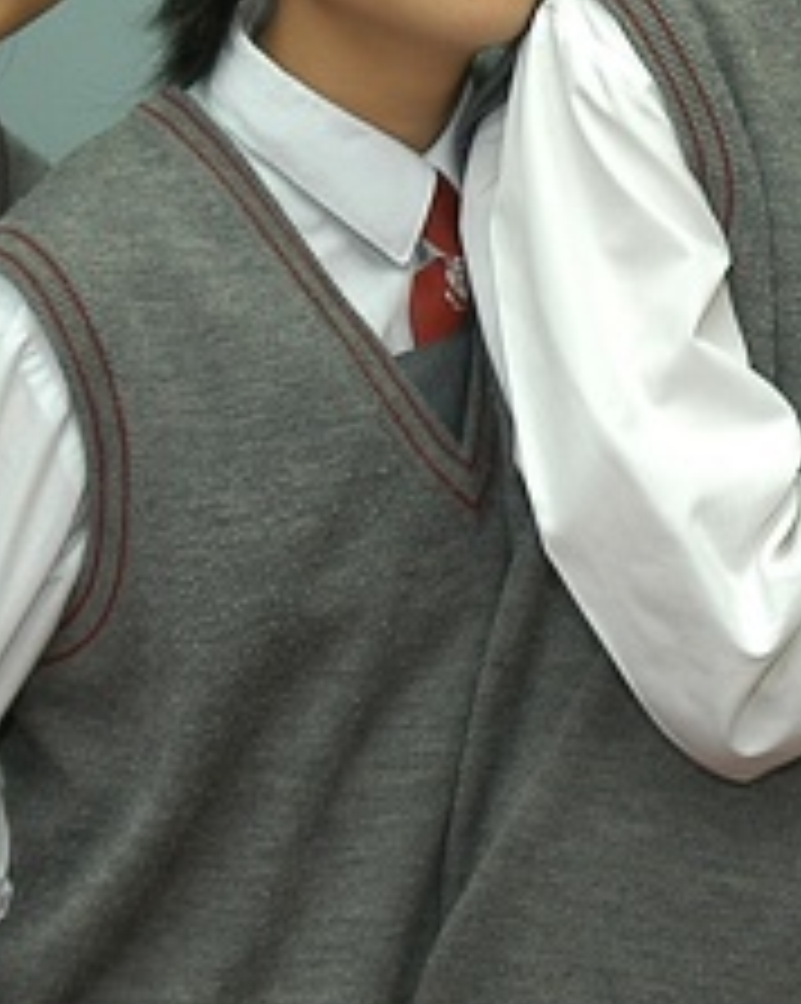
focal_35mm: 140
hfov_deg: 10.9
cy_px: 347
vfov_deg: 13.8
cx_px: 868
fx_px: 4154
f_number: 2.8
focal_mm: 22
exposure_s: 1/60
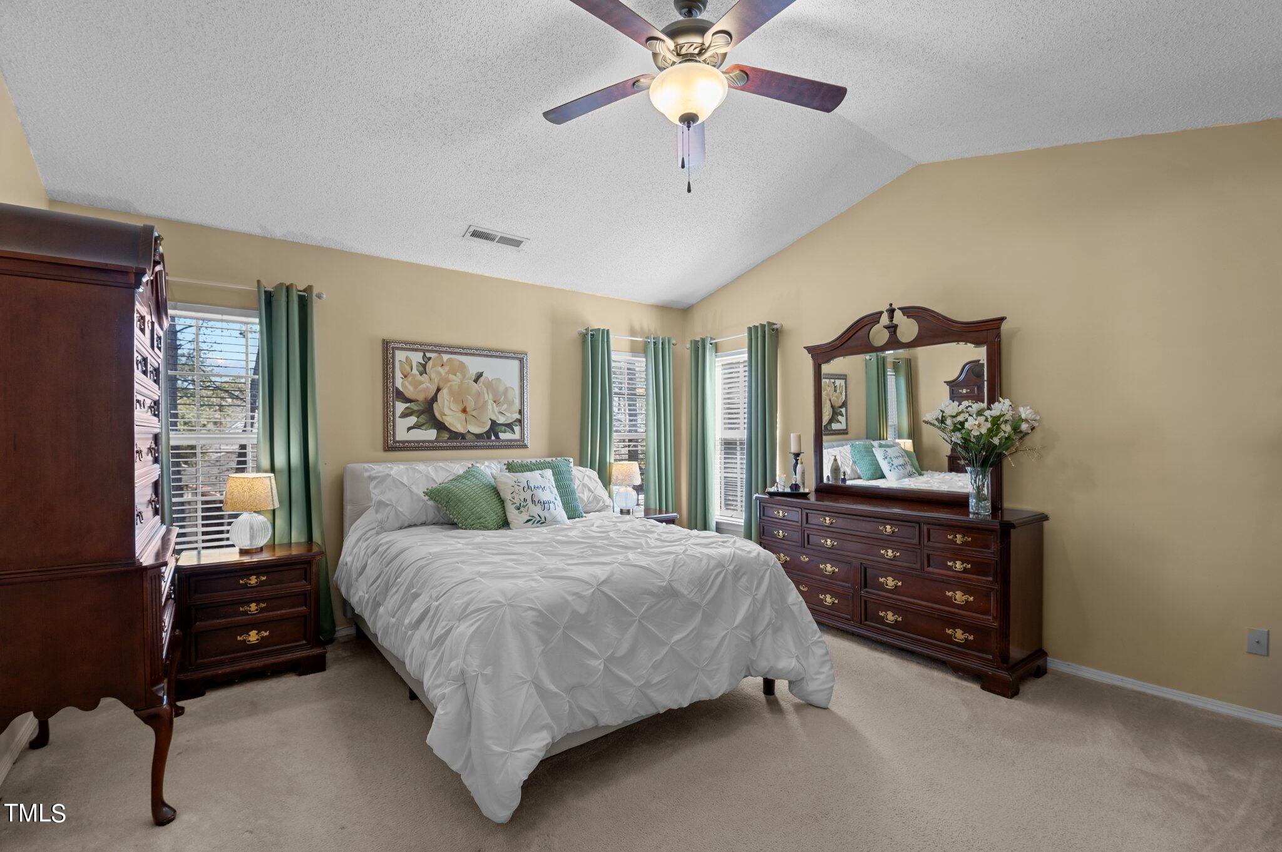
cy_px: 426
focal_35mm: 15
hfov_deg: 100.4
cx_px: 641
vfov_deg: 77.2
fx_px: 534
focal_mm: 15
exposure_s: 1/4
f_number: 7.1
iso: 400
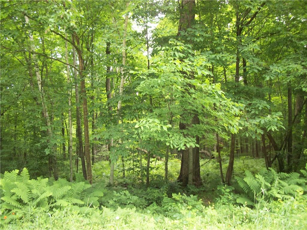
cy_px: 115
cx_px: 154
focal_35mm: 32
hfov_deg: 56.8
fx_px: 284
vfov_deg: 44.2
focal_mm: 5.7
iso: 80
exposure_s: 1/60
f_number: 2.9
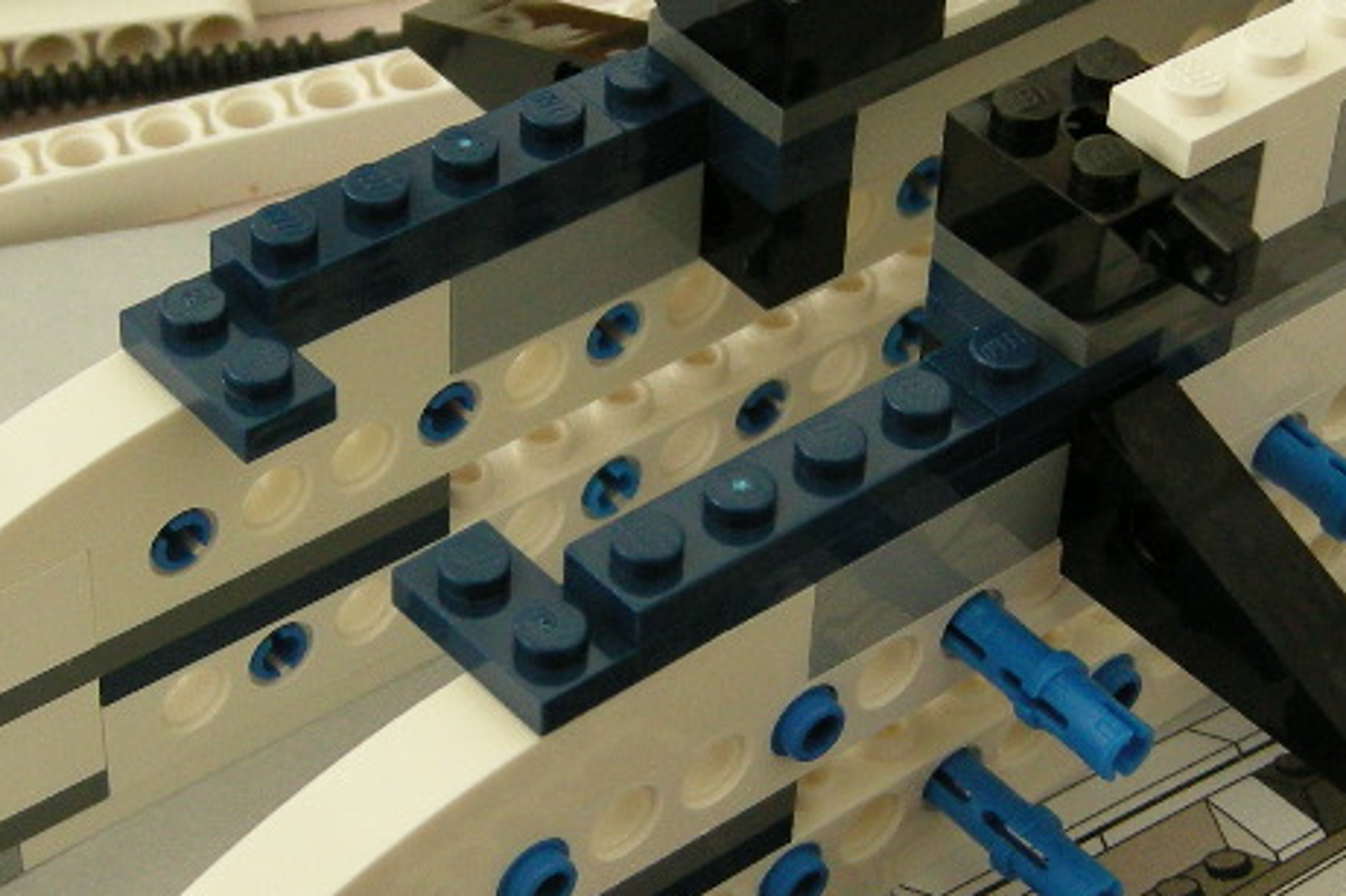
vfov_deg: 13.2
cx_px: 815
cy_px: 414
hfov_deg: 19.6
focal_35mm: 104
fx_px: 3887
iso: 181
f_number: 2.7
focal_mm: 7.5
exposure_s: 1/61.4
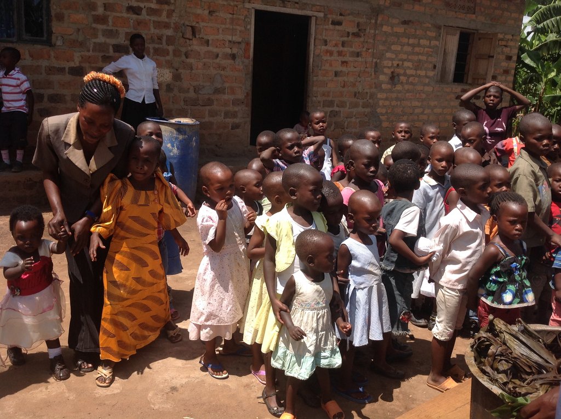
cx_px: 280
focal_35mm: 35
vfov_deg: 40.6
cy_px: 210
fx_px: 566
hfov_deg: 52.7
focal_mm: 4.28
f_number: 2.4
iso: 50
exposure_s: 1/1592
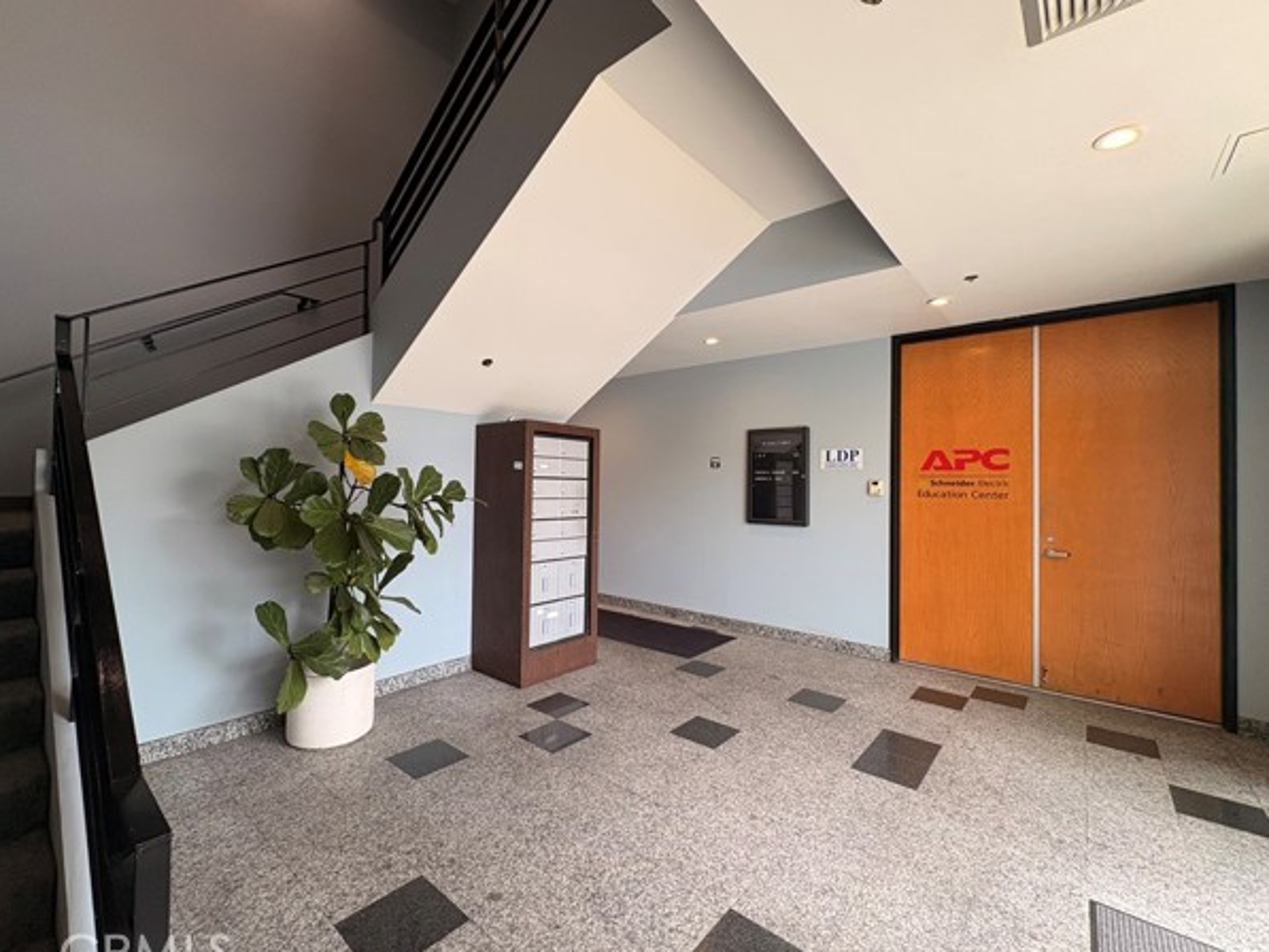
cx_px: 623
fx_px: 550
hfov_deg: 98.1
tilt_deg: +1.9
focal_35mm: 15
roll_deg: -0.4
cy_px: 474
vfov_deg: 81.8
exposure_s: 1/120
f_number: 2.2
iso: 160
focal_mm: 2.22
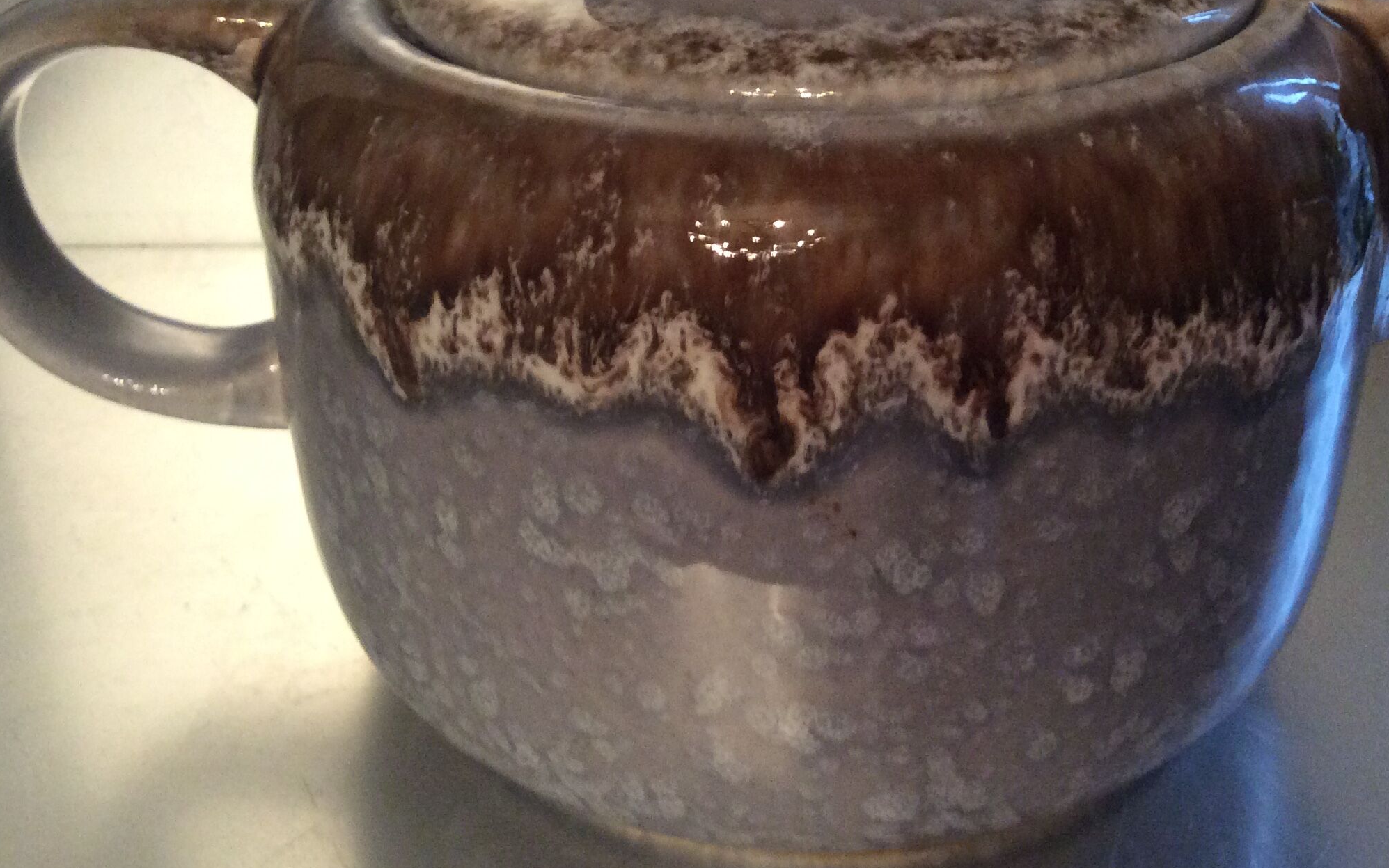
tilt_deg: -26.1
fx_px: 1666
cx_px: 767
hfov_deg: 45.2
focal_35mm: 44
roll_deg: +1.3
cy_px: 286
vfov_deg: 29.0
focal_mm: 3.3
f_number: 2.4
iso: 200
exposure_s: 1/25
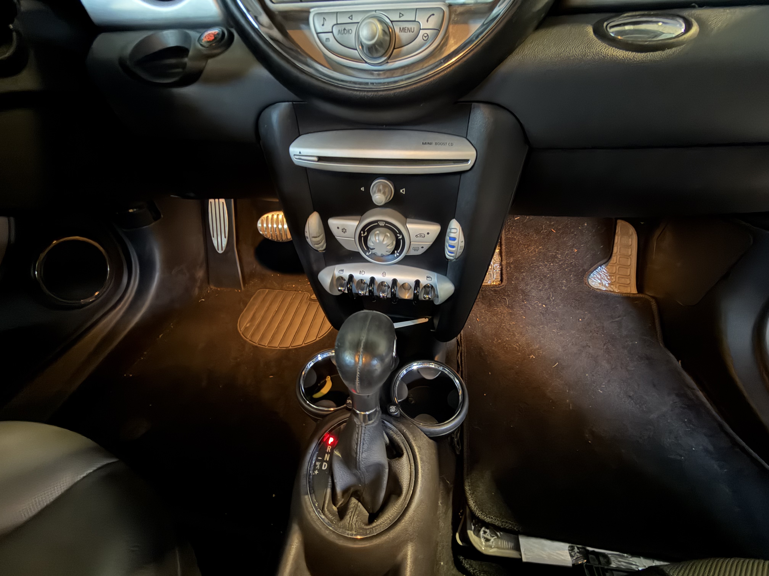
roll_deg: +2.4
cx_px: 384
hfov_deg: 102.1
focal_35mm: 14
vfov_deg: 85.7
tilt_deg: -43.6
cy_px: 288
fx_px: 311
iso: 1600
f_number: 2.2
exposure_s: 1/7
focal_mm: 2.22
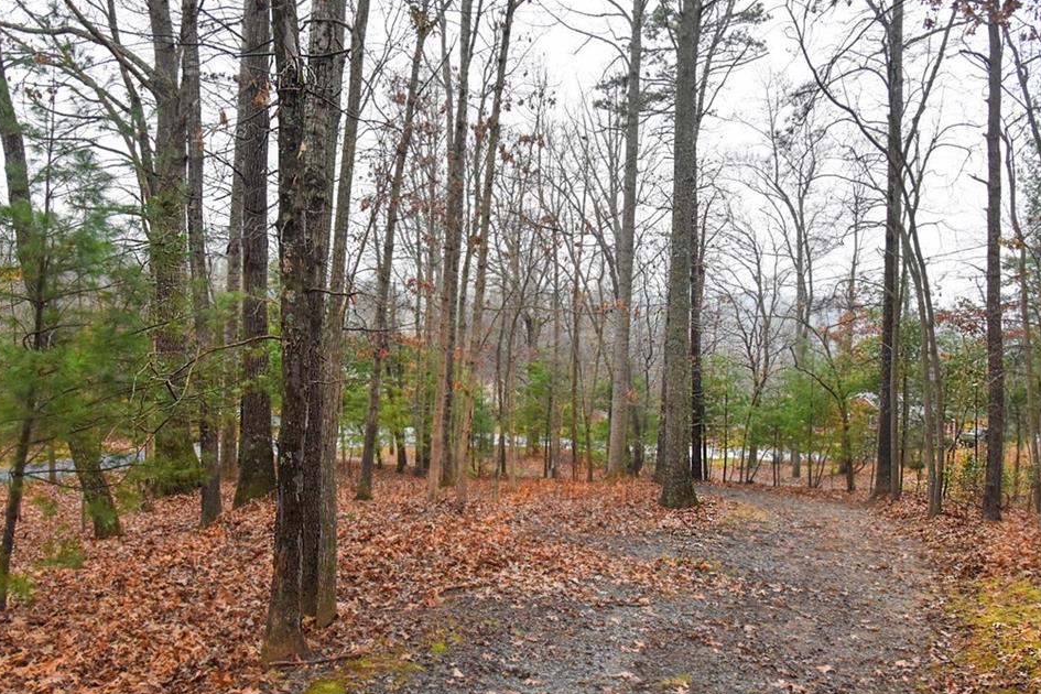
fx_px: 752
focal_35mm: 26
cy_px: 368
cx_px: 498
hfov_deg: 69.4
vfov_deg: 49.5
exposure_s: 1/125
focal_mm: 24
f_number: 5.6
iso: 4000
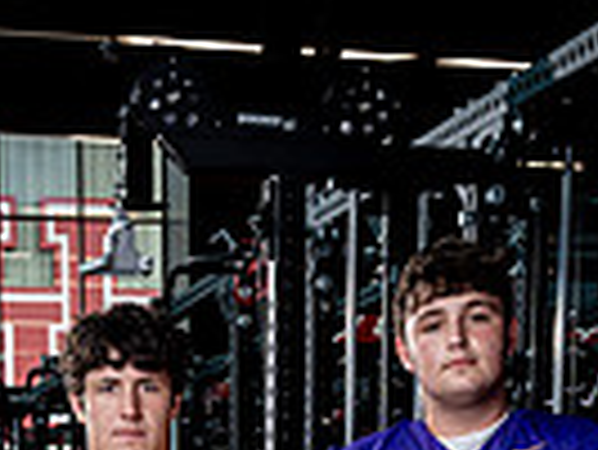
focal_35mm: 114
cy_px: 972
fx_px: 1971
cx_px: 184
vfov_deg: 11.4
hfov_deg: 17.2
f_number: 8
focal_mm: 35
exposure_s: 1/250
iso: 640
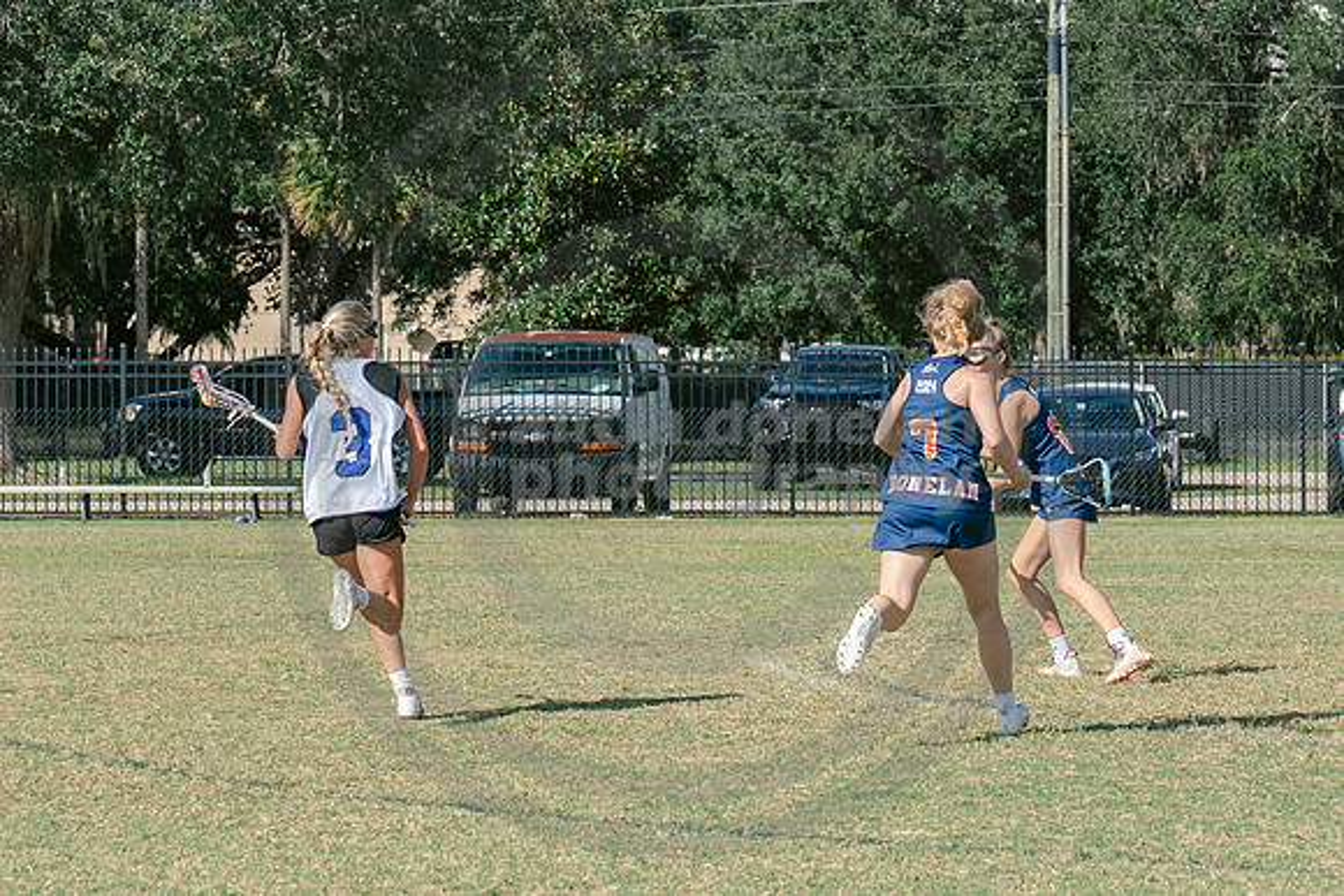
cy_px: 508
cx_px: 809
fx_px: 6454
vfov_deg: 7.9
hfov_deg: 11.9
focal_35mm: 173
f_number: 5.6
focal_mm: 70
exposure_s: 1/1000
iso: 250
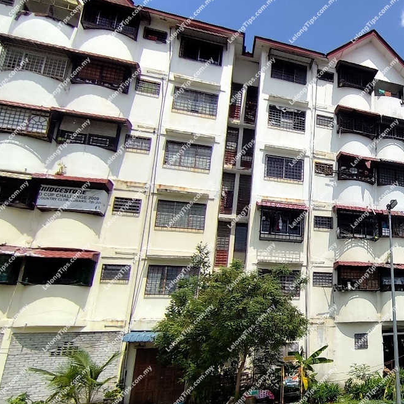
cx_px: 345
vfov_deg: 60.9
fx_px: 343
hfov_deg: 54.9
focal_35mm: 26
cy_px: 205
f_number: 2.2
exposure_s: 1/2529
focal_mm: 1.65
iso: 50
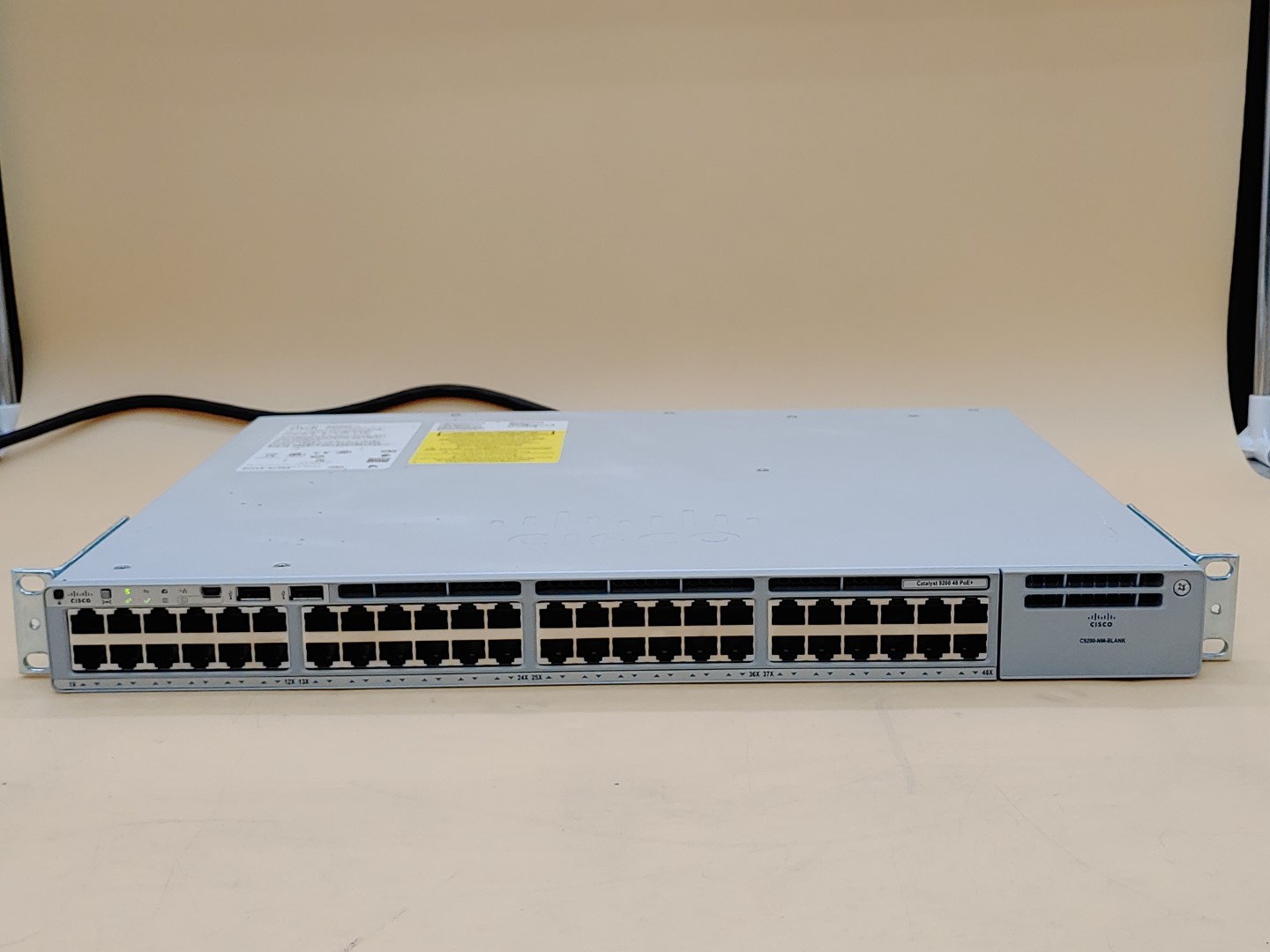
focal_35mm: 41
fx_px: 1504
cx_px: 635
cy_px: 476
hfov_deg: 45.8
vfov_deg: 35.1
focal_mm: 4.36
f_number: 1.8
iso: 50
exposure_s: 1/117
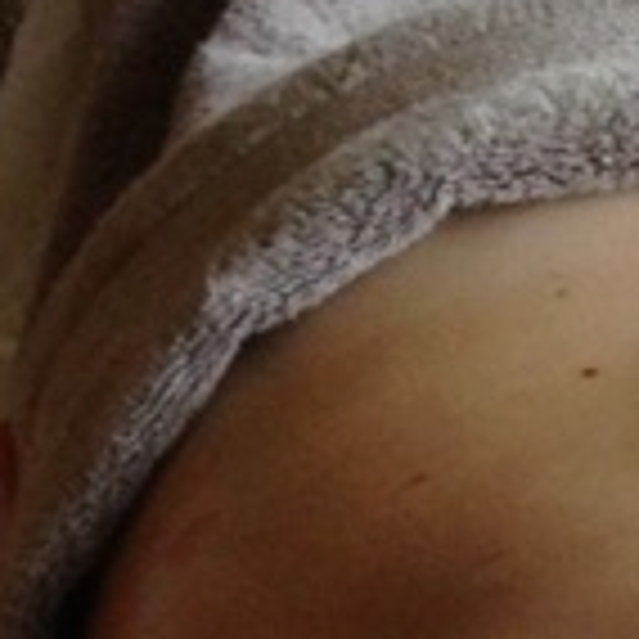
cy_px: 1768
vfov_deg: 7.5
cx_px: 814
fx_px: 4386
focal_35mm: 210
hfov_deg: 8.2
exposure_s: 1/120
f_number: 2.4
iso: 80
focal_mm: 4.12
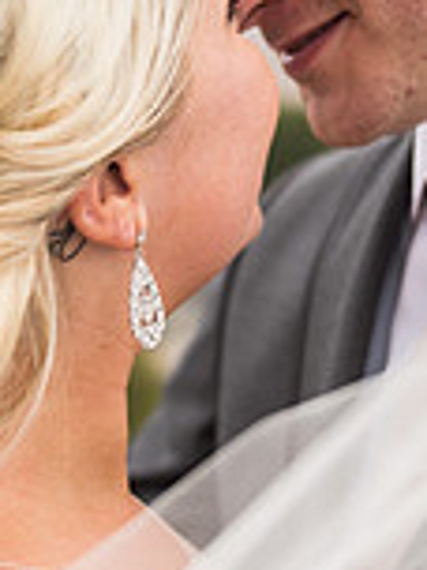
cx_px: 199
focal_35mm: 114
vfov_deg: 17.3
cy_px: 330
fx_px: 1875
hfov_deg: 13.0
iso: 200
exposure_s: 1/1000
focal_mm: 40
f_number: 2.8
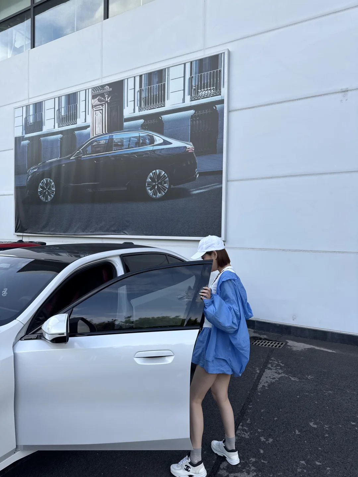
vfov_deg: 71.6
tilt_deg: +1.5
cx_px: 179
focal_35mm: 24
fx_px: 331
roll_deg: -0.8
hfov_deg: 56.8
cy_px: 238
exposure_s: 1/700
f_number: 1.78
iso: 80
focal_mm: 6.76
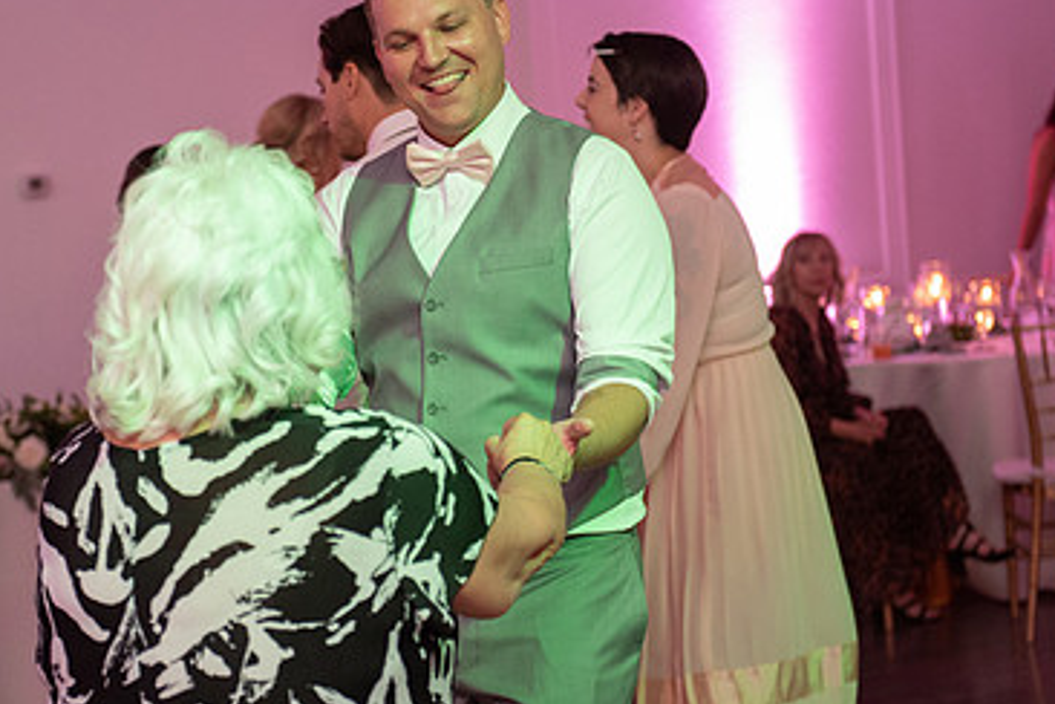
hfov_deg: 22.1
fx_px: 2696
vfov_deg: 14.9
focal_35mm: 92
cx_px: 366
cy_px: 299
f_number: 3.2
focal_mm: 58
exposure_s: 1/160
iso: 2500
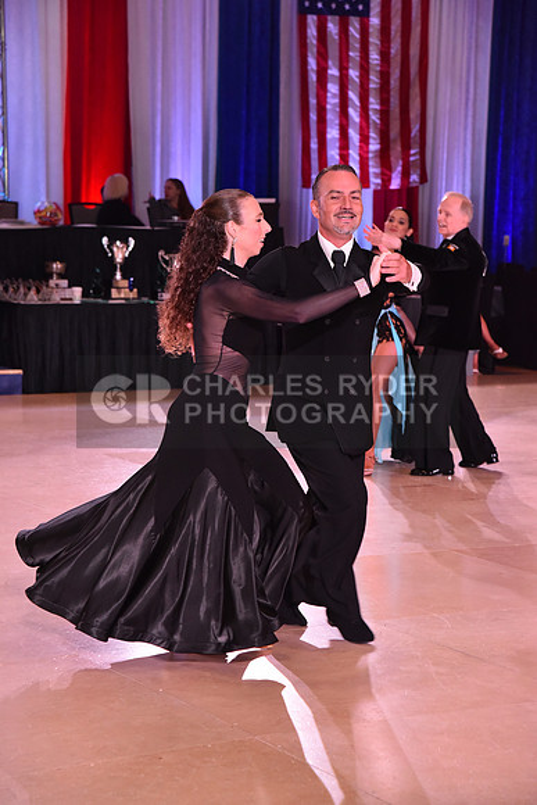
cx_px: 268
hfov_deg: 15.9
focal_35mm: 86
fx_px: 1923
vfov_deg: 23.6
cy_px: 402
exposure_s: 1/320
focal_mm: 86
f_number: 6.3
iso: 2500
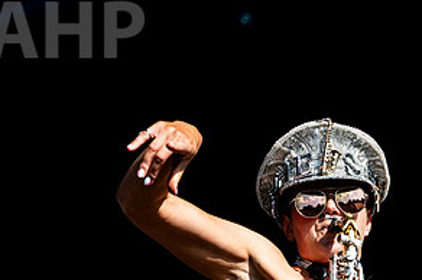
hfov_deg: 10.9
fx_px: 2213
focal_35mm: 189
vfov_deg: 7.2
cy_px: 201
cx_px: 340
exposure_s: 1/2000
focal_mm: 95
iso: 200
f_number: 4.5
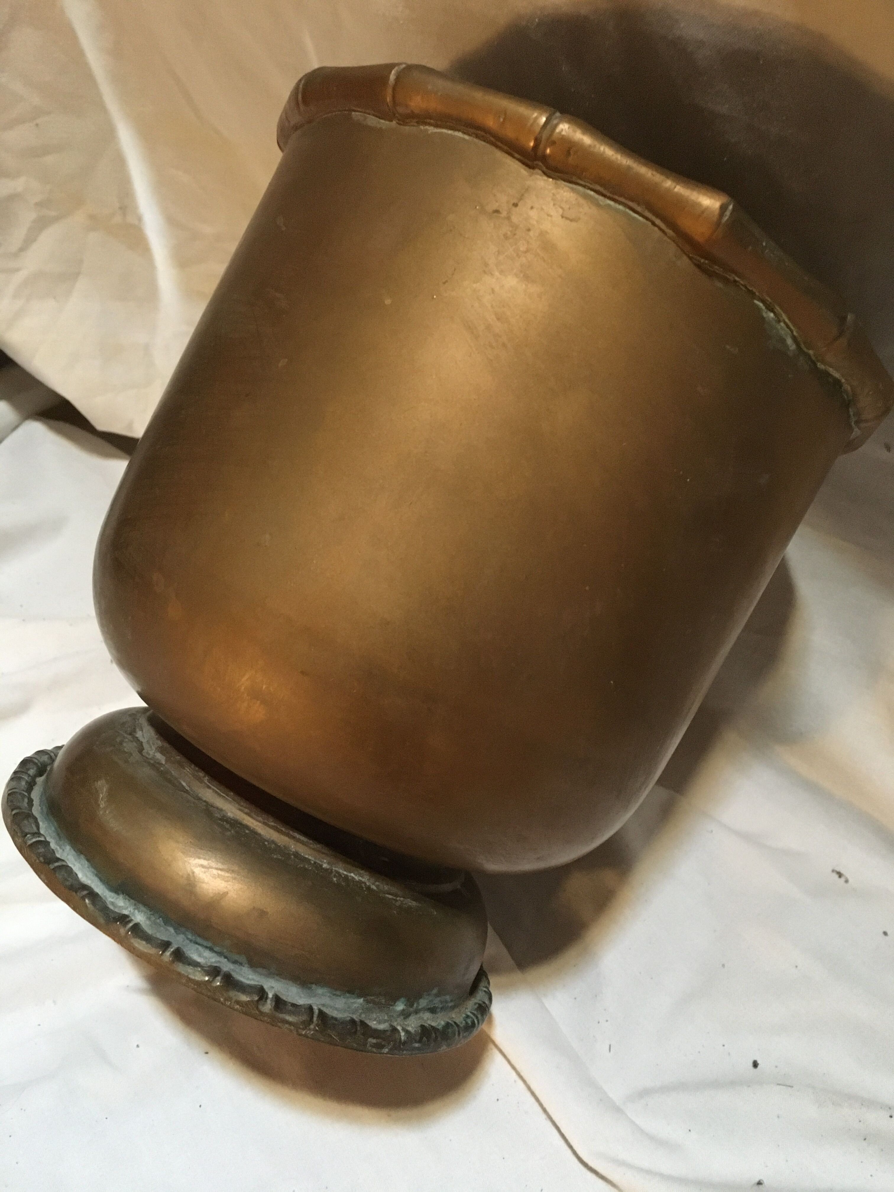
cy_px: 596
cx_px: 447
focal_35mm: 29
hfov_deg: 48.2
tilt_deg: -45.7
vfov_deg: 61.7
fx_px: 999
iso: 320
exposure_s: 1/17
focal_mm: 4.15
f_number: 2.2
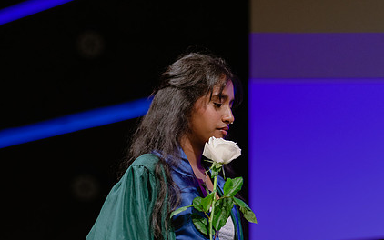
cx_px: 133
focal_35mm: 92
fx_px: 963
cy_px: 173
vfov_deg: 14.2
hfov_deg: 22.5
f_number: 1.2
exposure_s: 1/320
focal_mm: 50
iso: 640
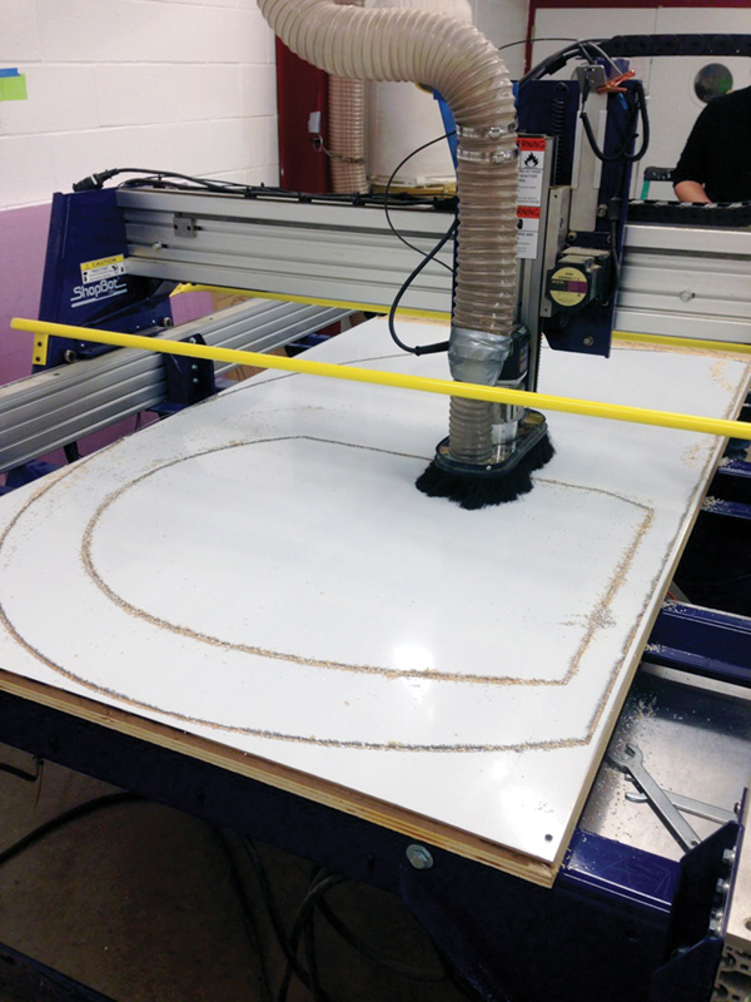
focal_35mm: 33
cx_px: 376
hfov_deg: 42.9
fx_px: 955
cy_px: 501
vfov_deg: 55.4
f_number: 2.4
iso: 50
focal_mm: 4.12
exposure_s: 1/30
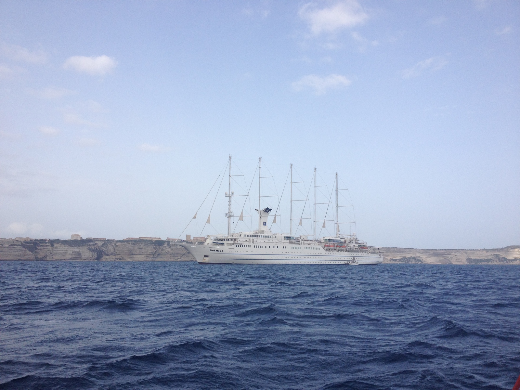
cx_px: 260
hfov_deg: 52.6
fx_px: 526
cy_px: 195
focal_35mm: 35
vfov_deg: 40.7
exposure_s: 1/1493
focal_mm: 4.28
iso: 64
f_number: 2.4
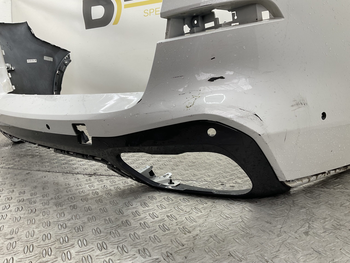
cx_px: 175
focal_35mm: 29
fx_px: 293
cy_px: 132
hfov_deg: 61.7
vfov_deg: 48.2
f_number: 1.8
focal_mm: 3
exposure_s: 1/100
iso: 25
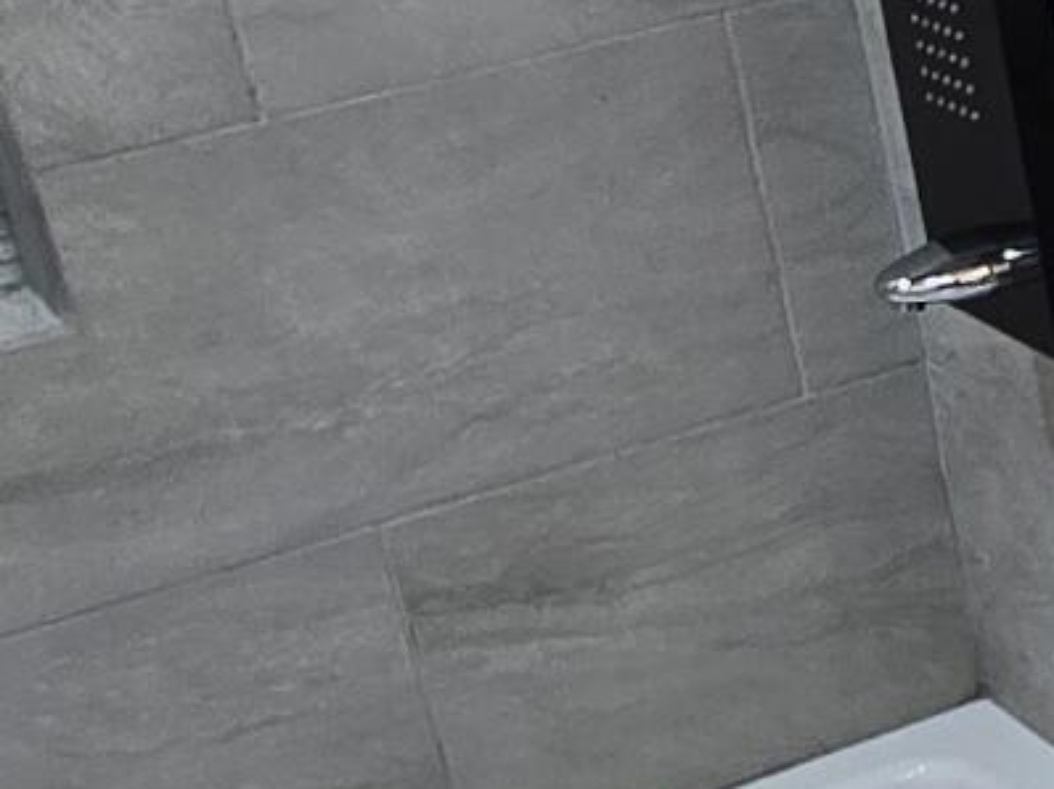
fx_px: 2982
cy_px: 707
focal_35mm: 98
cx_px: 1705
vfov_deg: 14.9
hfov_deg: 17.4
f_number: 2.2
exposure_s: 1/60
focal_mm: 2.2
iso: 64
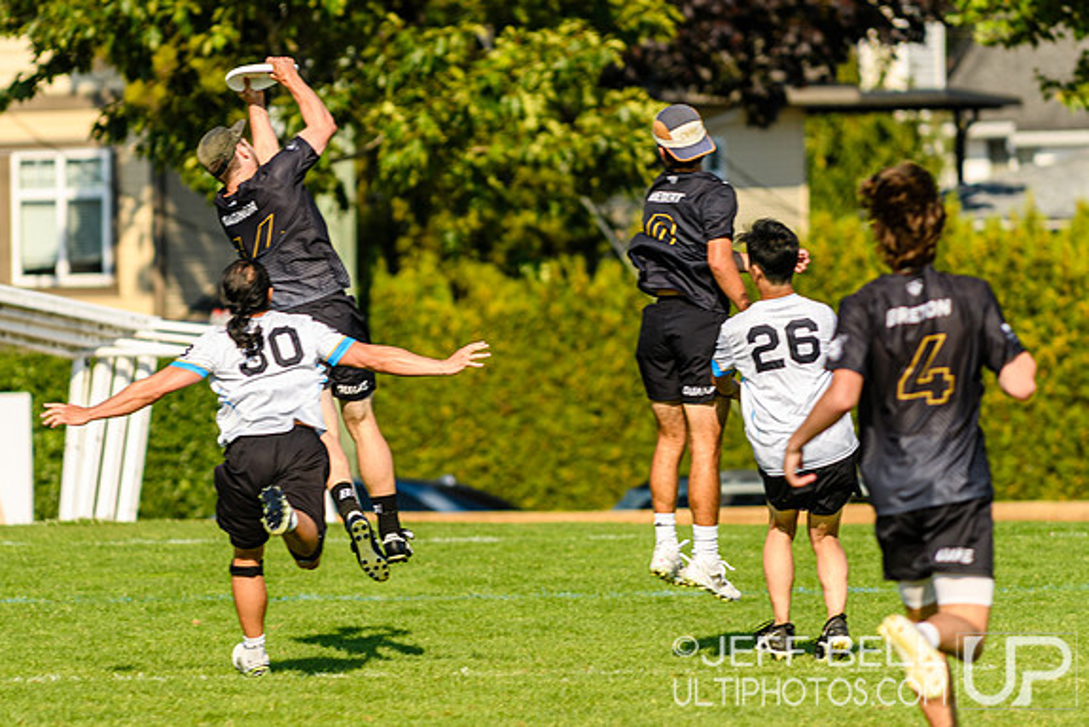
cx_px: 465
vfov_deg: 3.2
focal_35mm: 426
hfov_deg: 4.8
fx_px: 12892
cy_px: 331
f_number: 3.2
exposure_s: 1/1250
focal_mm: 200
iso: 100
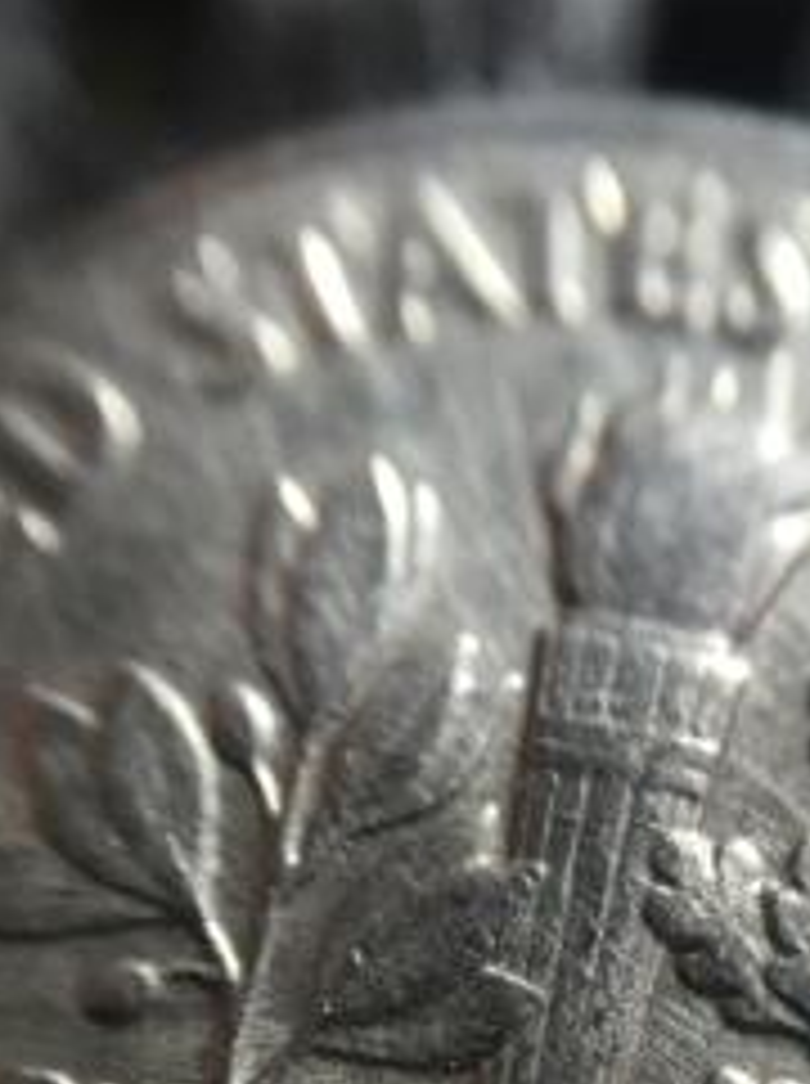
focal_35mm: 54
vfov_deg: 34.2
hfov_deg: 26.6
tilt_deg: -74.7
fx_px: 1689
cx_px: 598
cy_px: 918
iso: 40
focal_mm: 4.15
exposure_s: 1/30
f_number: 2.2
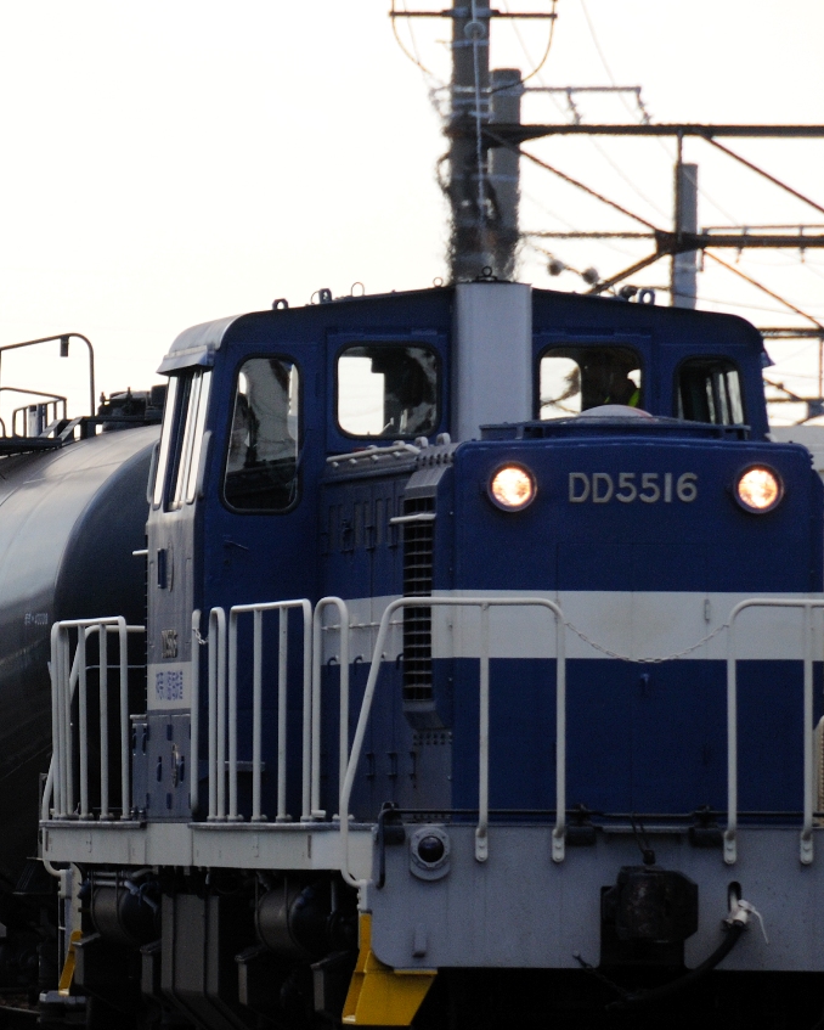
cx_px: -51
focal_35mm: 612
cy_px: 601
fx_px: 18650
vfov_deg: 3.2
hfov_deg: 2.5
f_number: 8
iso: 400
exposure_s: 1/640
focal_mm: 200
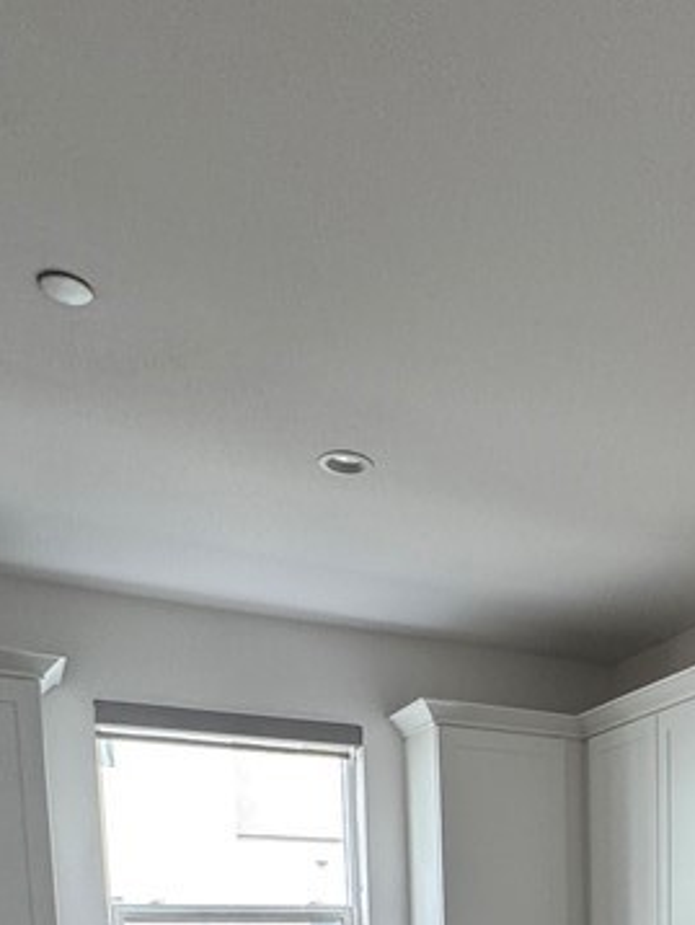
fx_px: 1070
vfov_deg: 37.3
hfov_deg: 33.9
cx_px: 638
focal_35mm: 40
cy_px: 1070
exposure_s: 1/99
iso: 160
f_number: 2.2
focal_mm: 2.22
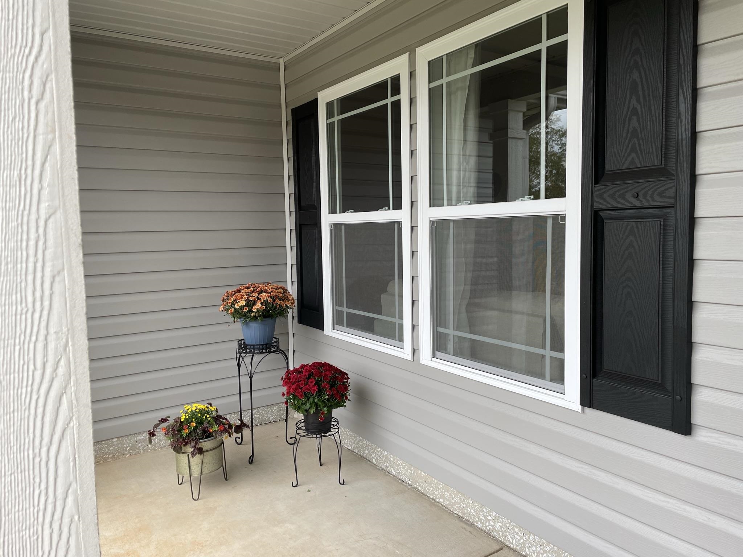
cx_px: 372
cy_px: 278
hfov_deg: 67.3
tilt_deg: -4.7
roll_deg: +1.6
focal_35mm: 26
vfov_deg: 53.1
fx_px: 558
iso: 50
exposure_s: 1/121
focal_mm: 4.2
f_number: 1.6
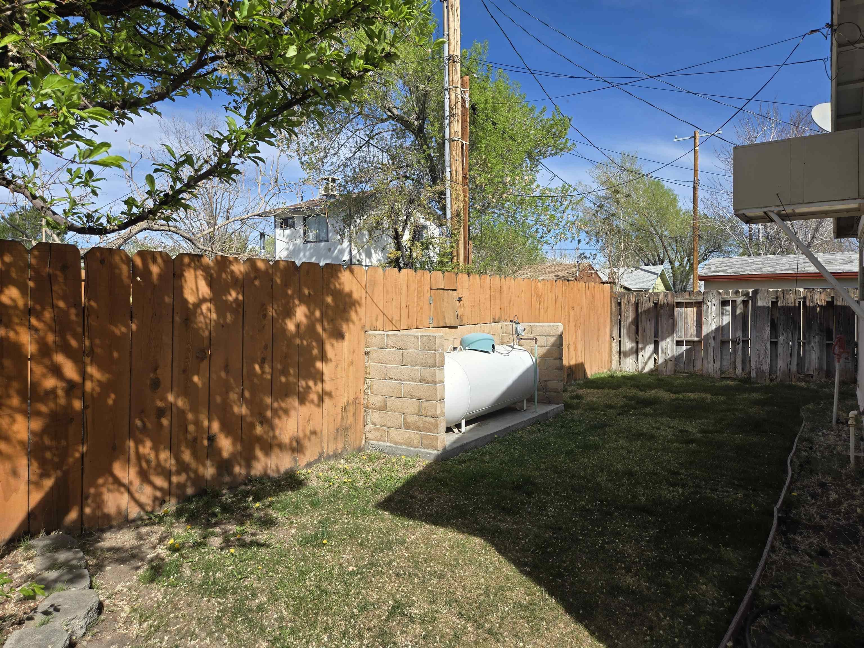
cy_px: 324
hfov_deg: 73.9
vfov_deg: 58.9
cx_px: 432
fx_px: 574
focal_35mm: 23
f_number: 1.8
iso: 25
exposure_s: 1/1493
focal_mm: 5.4
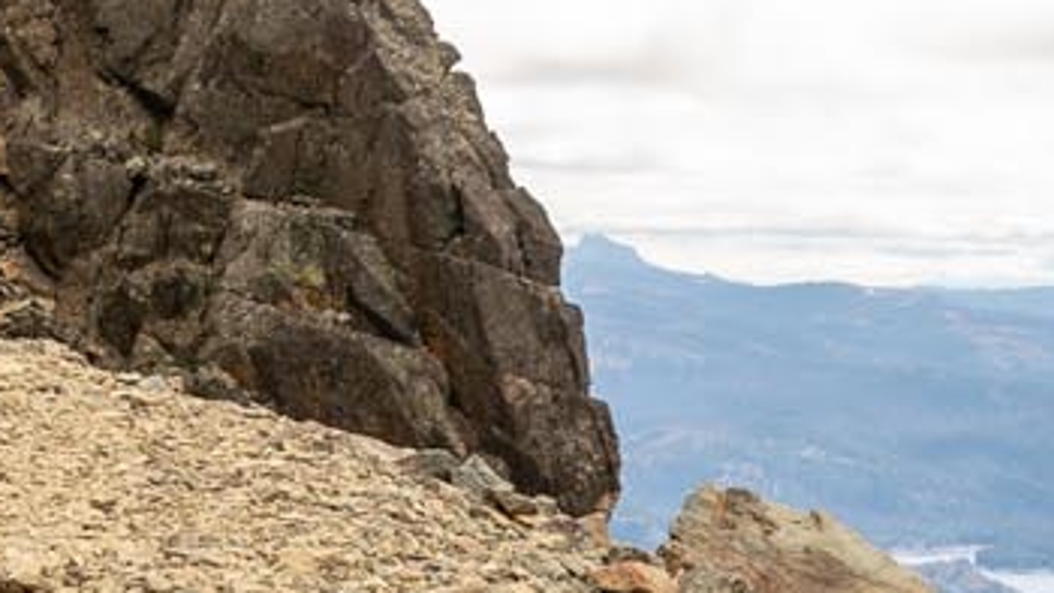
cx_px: -379
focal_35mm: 184
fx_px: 5143
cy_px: -461
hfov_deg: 11.4
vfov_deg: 6.5
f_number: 8
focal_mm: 32
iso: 800
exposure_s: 1/1000
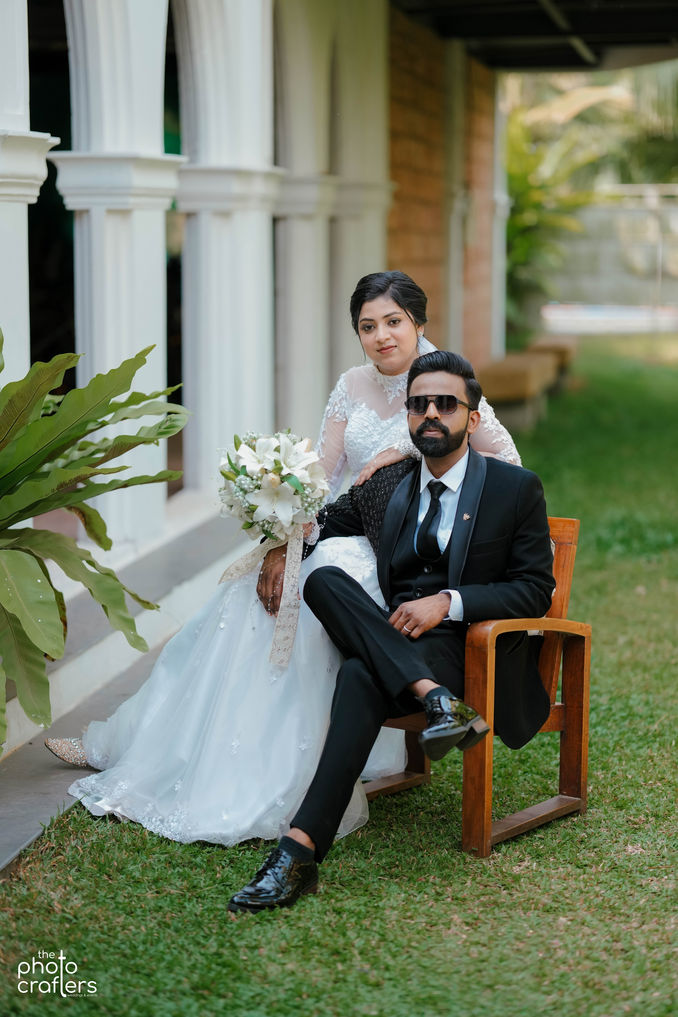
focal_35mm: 85
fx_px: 2401
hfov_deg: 16.1
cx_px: 339
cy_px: 508
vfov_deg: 23.9
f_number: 1.4
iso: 500
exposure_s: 1/2500
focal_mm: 85
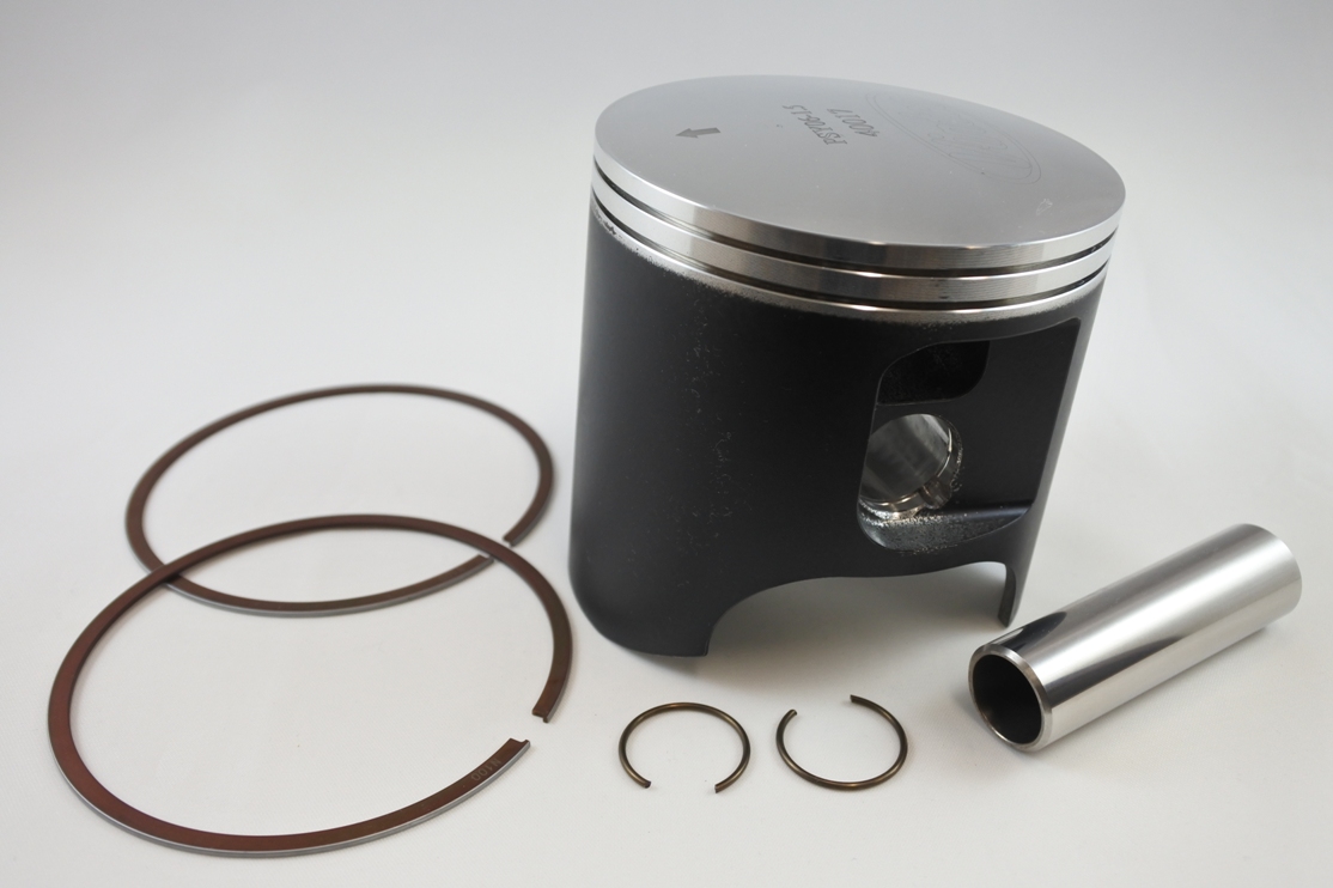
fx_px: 1333
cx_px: 666
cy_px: 444
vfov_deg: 36.9
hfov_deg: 53.1
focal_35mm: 36
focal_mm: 13.4
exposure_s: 1/160
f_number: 4
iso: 400
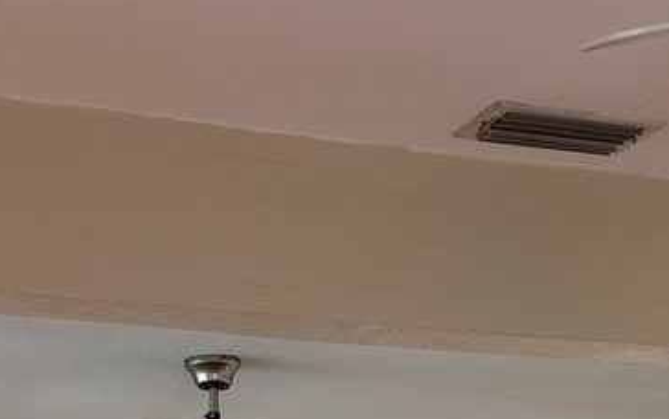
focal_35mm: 121
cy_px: 594
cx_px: 491
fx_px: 2207
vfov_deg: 10.5
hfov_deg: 17.2
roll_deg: +0.3
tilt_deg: +5.5
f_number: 1.6
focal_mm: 5.96
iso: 80
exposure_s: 1/60
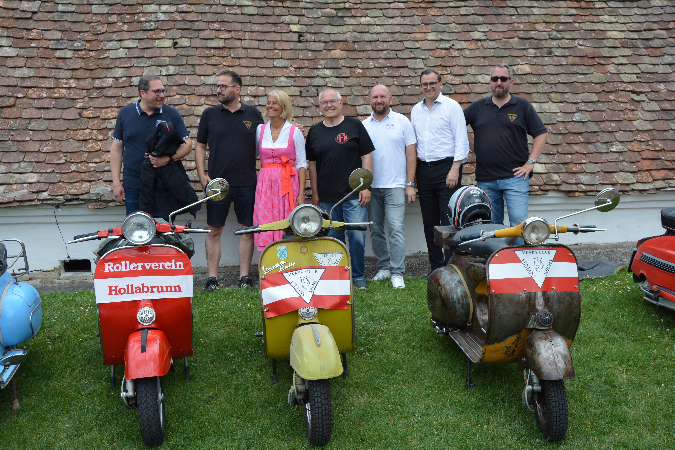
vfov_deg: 35.5
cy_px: 225
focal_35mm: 38
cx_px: 338
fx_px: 703
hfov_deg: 51.3
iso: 200
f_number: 8
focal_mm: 25
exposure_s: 1/250
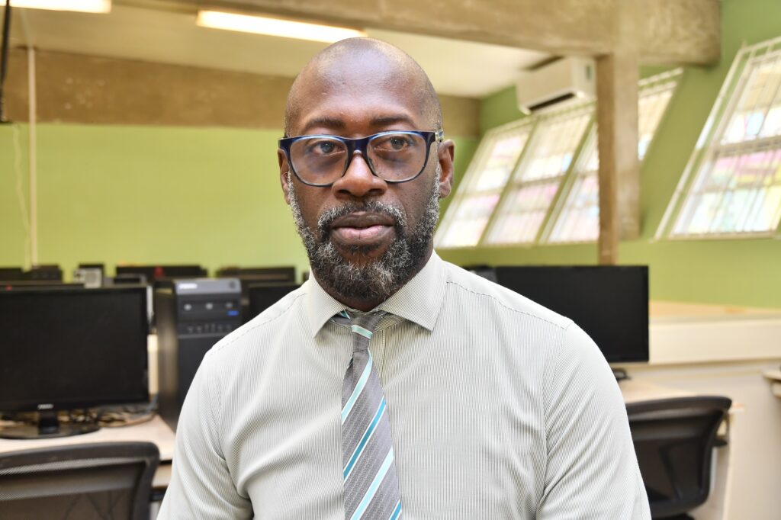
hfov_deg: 47.9
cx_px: 390
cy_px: 260
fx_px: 878
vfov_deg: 33.0
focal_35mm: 40
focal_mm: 27
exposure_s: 1/160
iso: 640
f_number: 3.5
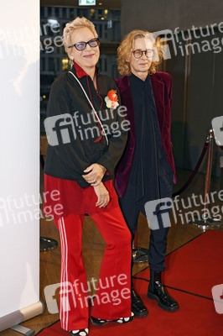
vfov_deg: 41.1
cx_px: 112
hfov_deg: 28.0
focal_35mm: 48
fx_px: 447
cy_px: 168
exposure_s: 1/160
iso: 800
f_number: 3.5
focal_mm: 48
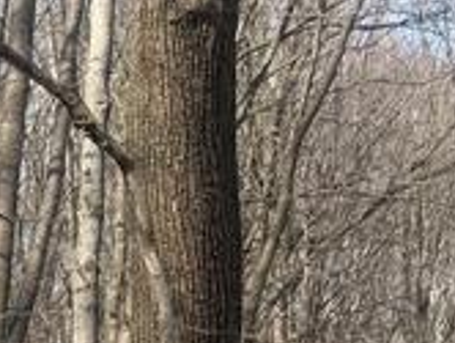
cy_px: 694
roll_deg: +0.0
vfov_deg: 9.4
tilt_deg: -4.9
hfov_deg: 11.9
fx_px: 1948
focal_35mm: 148
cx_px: -447
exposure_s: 1/2299
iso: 80
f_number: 1.78
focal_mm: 6.76
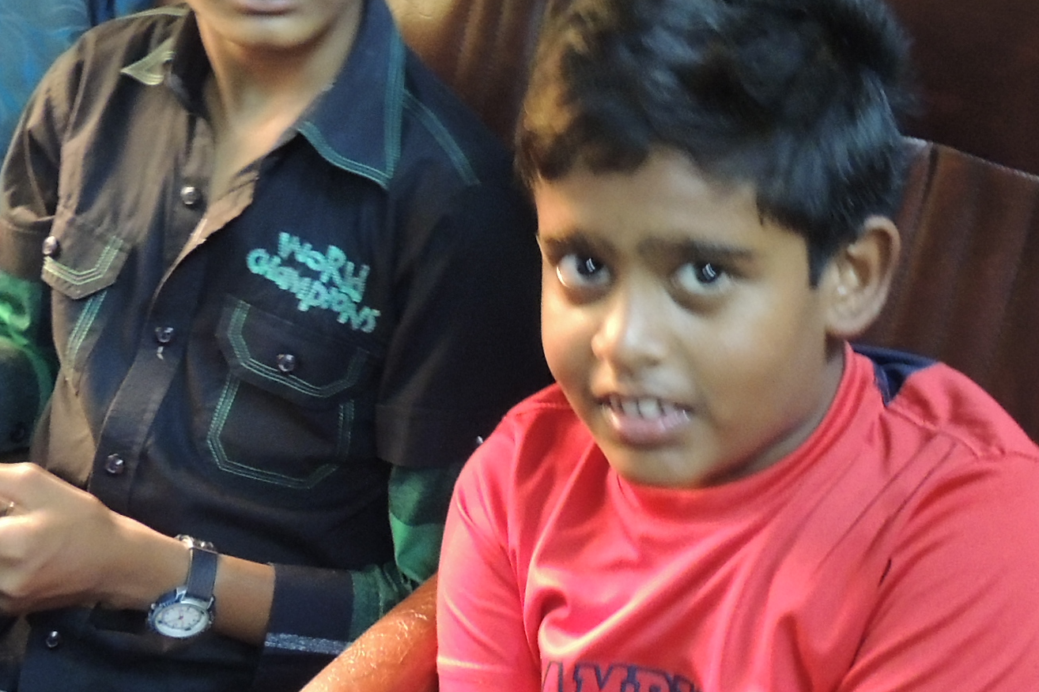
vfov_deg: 21.9
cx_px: 533
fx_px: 1789
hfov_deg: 32.4
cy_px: 299
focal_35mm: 62
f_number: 3
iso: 800
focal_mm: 4.3
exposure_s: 1/8
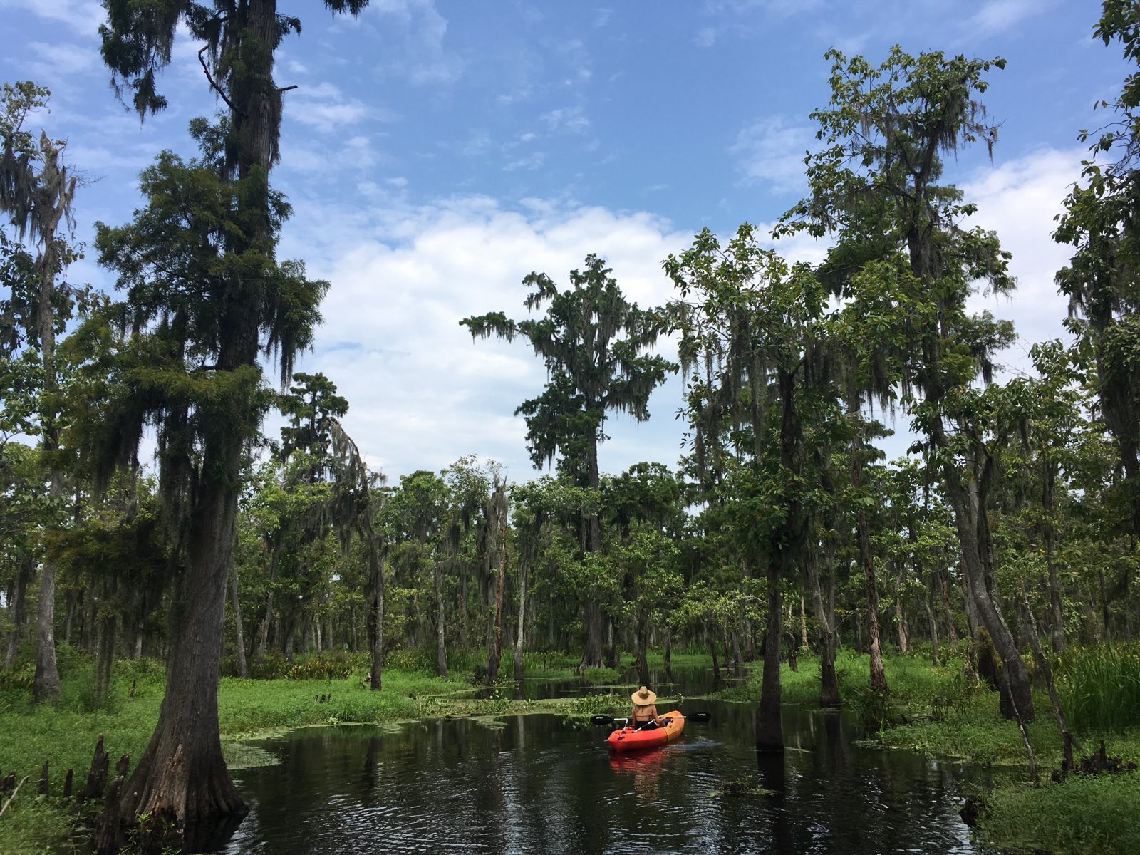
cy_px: 428
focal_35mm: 29
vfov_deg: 48.2
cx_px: 570
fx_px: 955
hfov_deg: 61.7
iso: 25
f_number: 2.2
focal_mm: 4.15
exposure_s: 1/1748
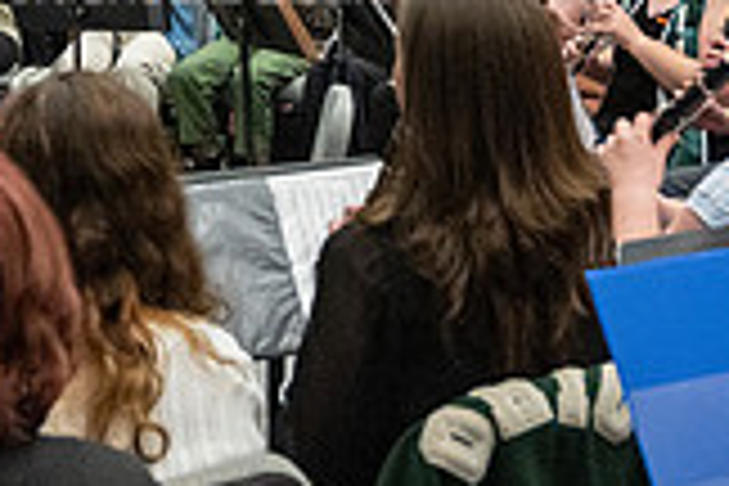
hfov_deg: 23.4
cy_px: -209
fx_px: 1741
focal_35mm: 86
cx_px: 194
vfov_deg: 14.9
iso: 10000
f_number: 4
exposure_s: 1/500
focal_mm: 24
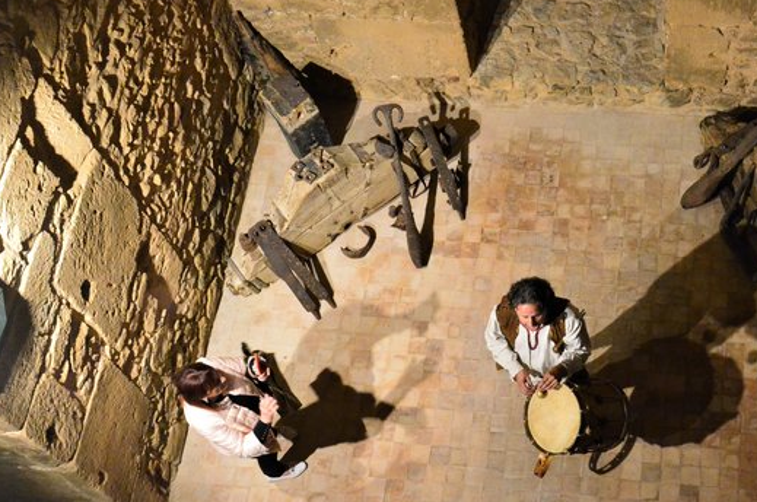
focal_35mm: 58
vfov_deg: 23.4
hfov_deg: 34.0
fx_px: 1213
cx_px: 566
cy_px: 270
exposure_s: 1/50
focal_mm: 25
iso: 6400
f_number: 8
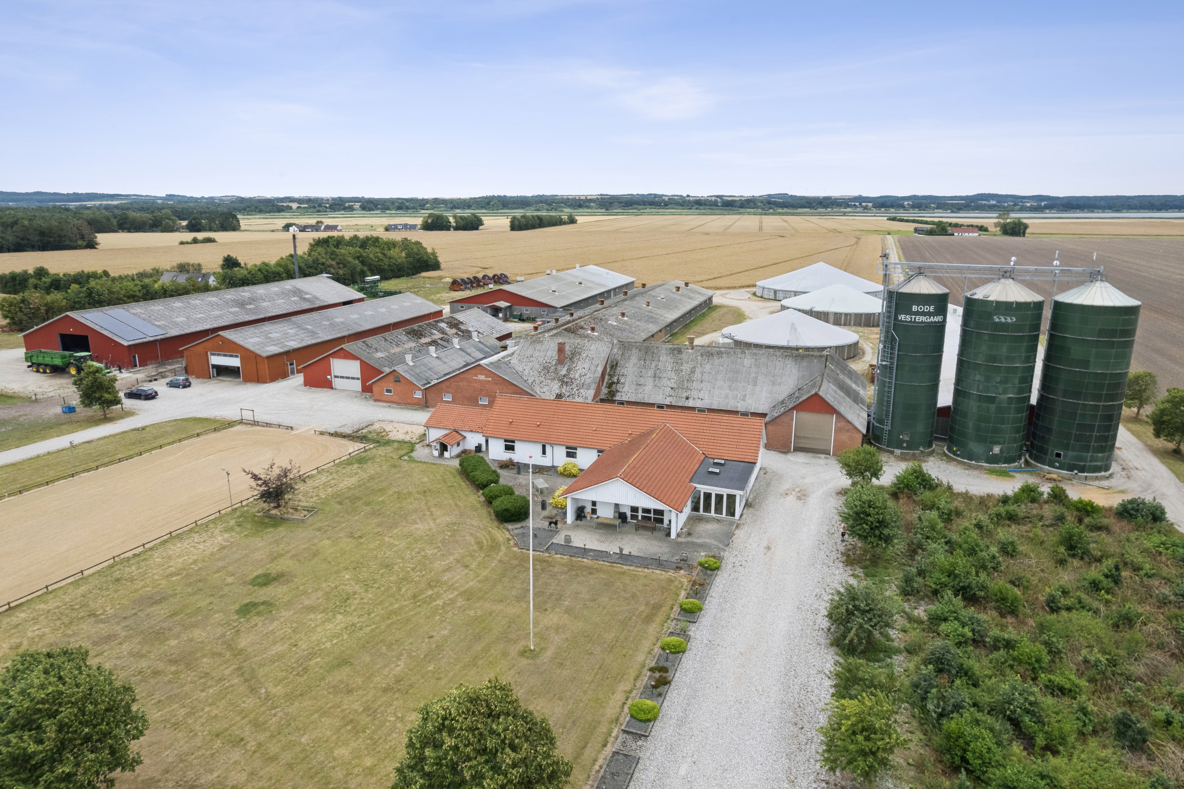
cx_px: 592
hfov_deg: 78.6
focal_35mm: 22
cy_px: 394
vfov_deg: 57.2
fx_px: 723
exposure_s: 1/1600
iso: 120
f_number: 2.8
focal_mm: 8.4
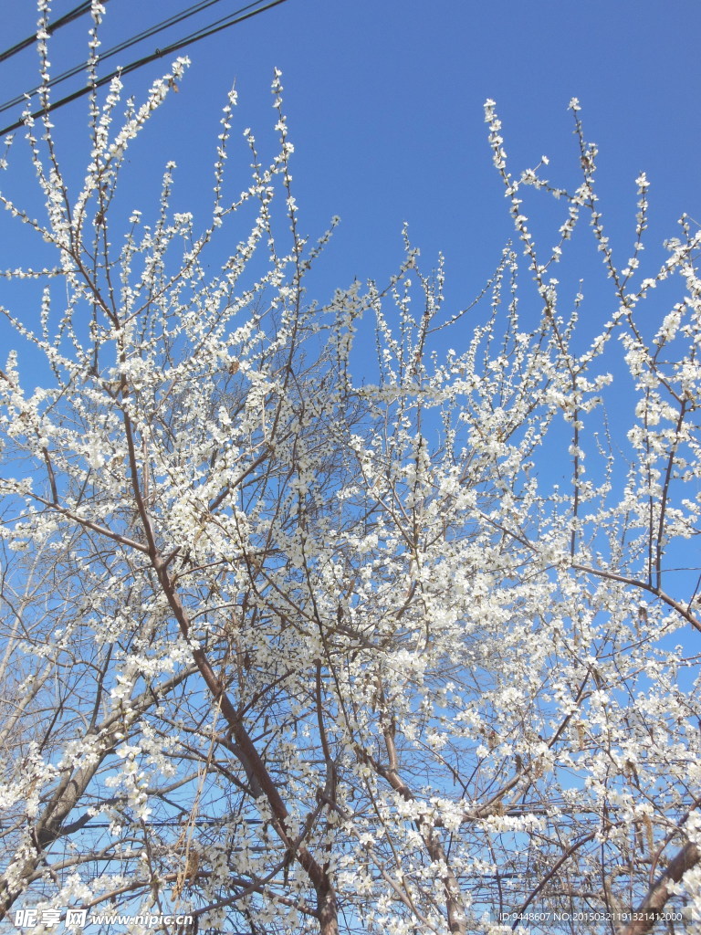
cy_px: 468
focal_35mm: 33
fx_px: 891
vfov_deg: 55.4
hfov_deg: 42.9
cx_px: 350
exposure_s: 1/1000
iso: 125
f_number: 3.5
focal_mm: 6
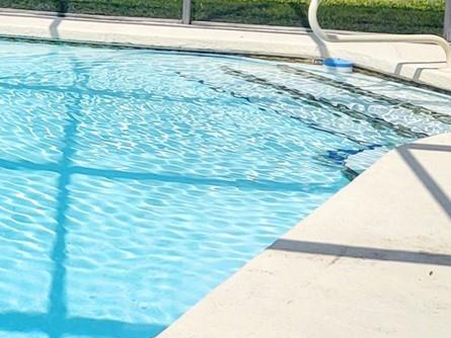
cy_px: -81
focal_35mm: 97
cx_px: -227
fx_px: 1264
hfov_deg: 18.0
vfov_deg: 14.7
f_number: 1.7
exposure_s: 1/4140
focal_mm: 4.75
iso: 100
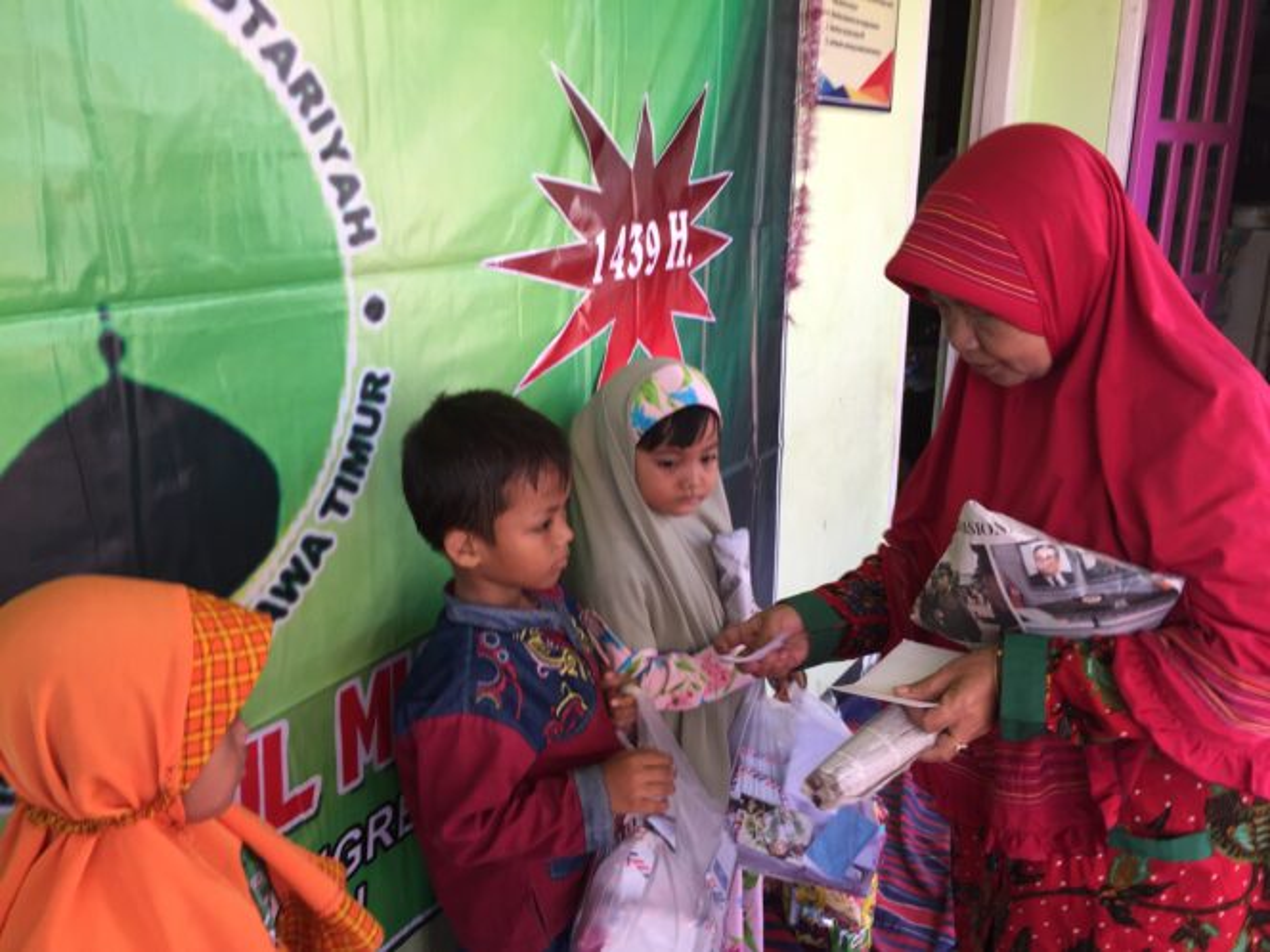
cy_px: 476
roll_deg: +0.1
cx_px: 635
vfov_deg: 48.2
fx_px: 1064
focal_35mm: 29
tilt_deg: -16.5
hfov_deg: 61.7
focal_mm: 4.15
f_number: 2.2
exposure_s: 1/50
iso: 40
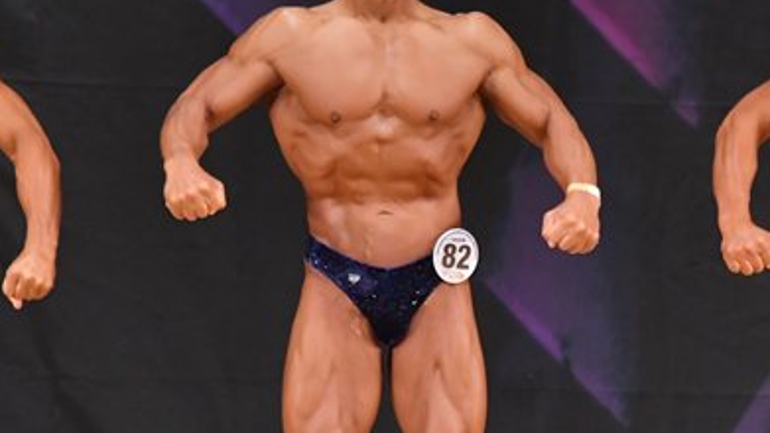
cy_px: 295
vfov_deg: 2.0
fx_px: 12700
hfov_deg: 3.5
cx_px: 684
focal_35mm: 622
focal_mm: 200
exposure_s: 1/400
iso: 5600
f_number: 5.6
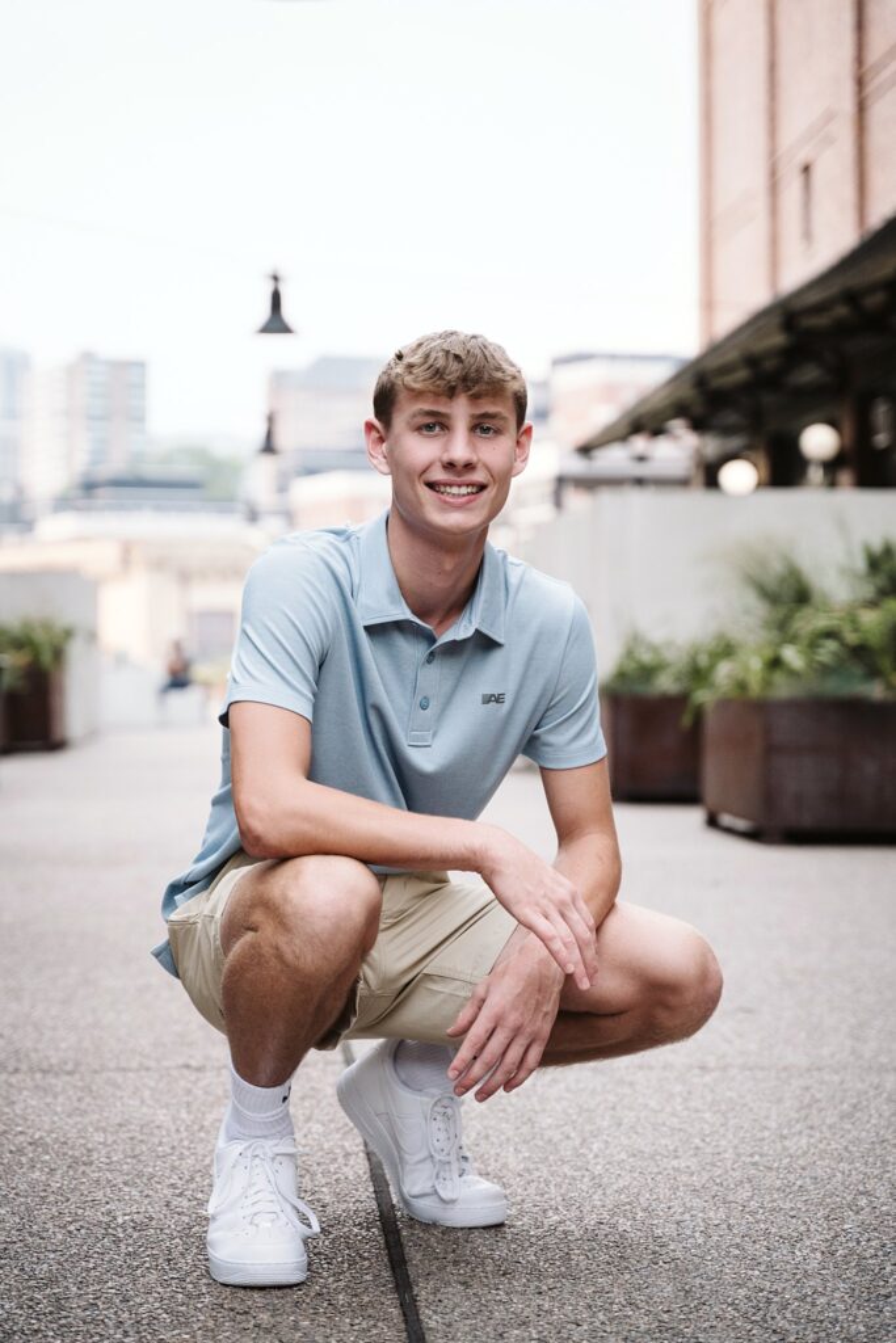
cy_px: 672
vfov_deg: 27.0
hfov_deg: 18.2
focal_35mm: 75
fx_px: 2799
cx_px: 448
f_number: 3.2
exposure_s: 1/200
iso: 800
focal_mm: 75
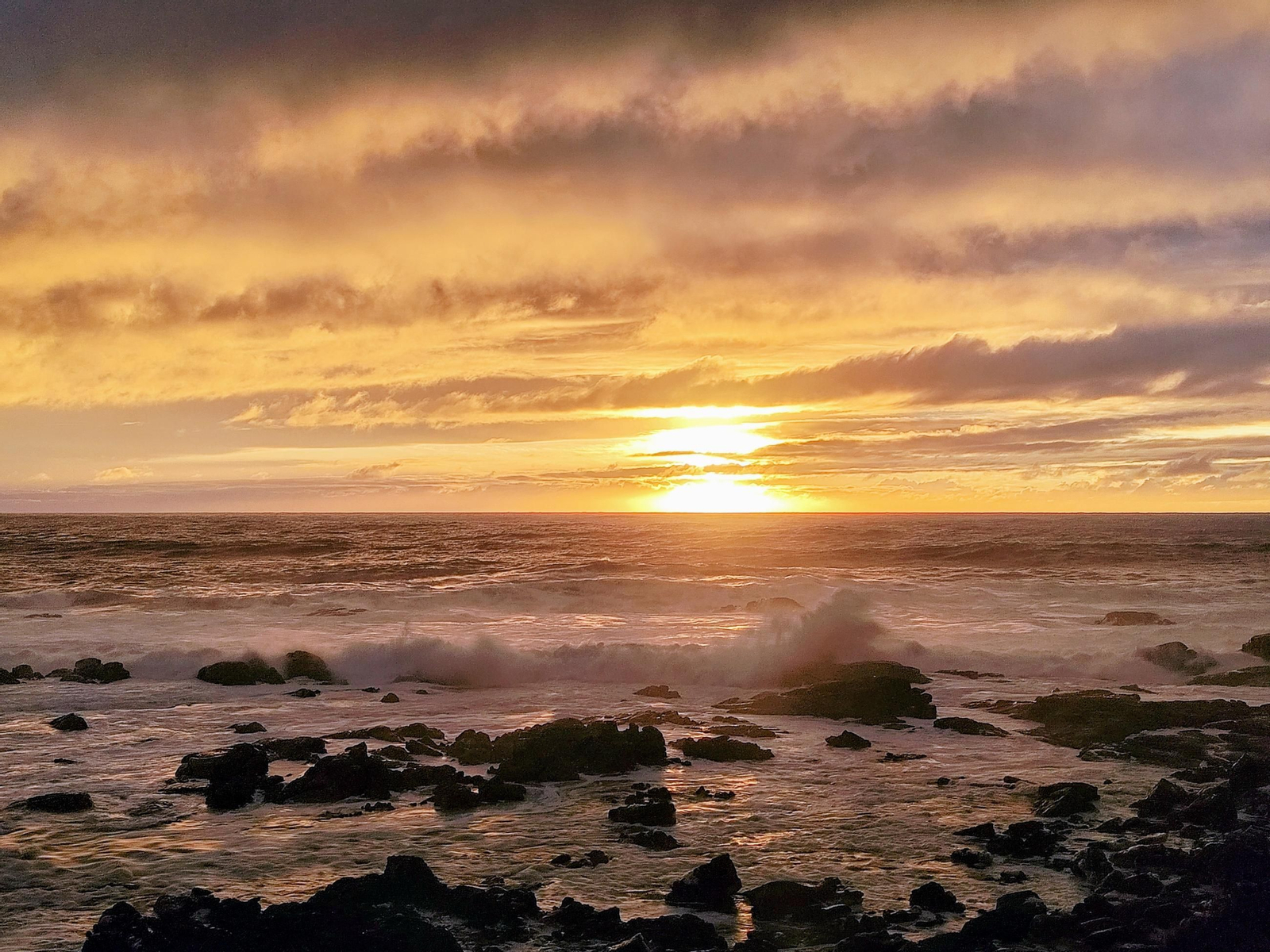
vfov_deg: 34.3
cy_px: 476
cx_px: 635
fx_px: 1541
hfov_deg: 44.8
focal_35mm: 42
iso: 50
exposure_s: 1/710
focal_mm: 6.19
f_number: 1.65
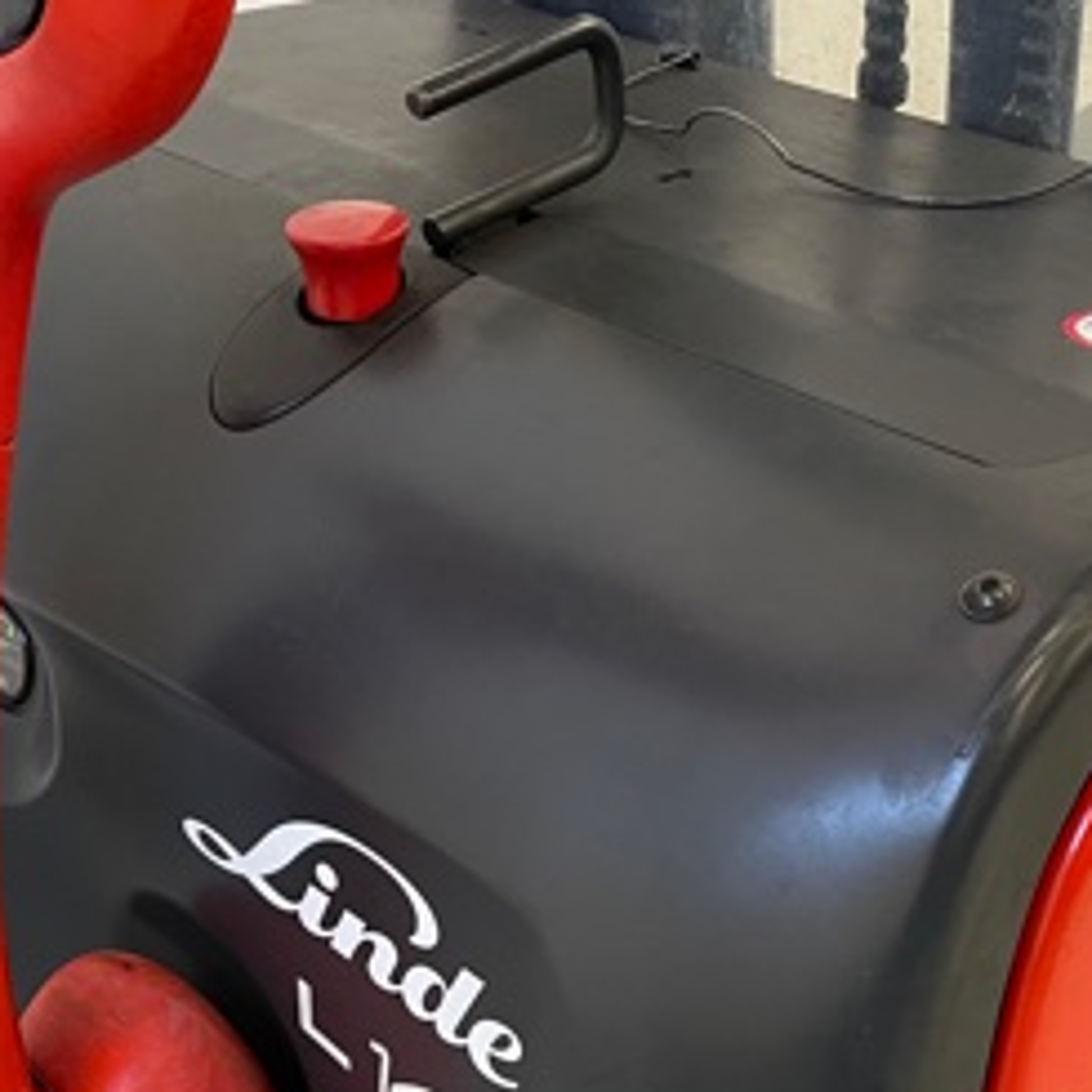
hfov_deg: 28.6
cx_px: 624
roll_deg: +3.7
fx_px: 2141
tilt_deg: -41.1
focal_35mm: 60
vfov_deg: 27.4
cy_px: 1016
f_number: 1.6
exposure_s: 1/60
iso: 200
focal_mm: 4.2
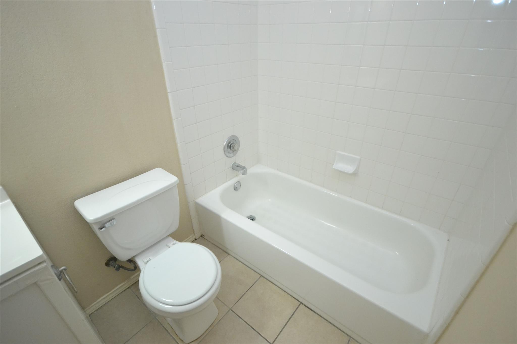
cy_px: 172
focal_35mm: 16
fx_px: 237
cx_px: 258
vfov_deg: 72.0
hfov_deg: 95.0
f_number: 4.2
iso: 2800
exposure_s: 1/60
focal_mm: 11
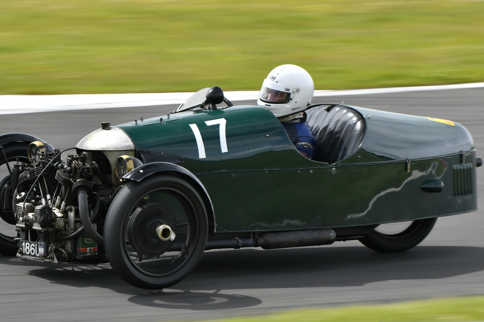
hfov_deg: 6.0
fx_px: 4606
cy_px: 182
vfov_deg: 4.0
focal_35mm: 343
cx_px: 215
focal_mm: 185
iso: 160
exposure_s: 1/160
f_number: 7.1
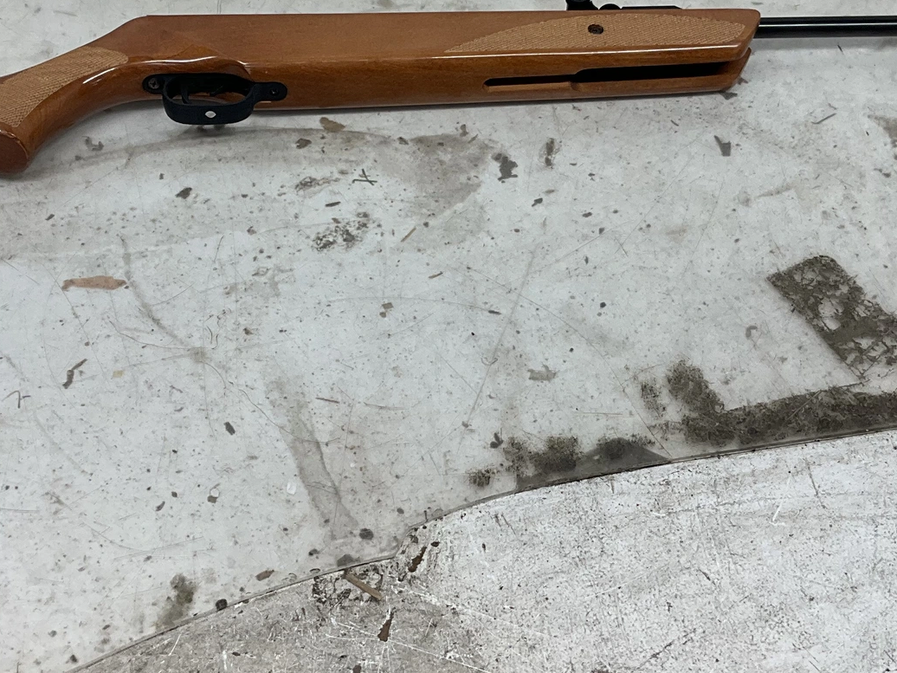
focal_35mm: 56
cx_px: 425
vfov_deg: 25.8
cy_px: 183
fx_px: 1451
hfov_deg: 34.3
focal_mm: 3
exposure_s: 1/120
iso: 32
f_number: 1.8
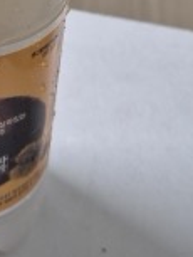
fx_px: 534
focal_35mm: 72
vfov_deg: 25.6
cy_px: -5
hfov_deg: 19.8
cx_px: -2
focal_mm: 5.4
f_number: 1.8
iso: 400
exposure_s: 1/120
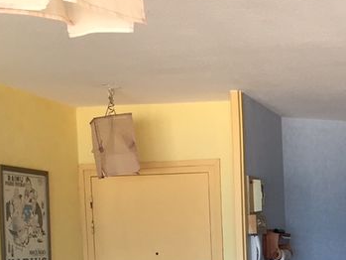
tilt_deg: -1.9
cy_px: 278
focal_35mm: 83
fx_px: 830
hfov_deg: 22.3
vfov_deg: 17.3
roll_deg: +1.0
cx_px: 374
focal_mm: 4.15
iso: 40
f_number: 2.2
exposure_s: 1/33
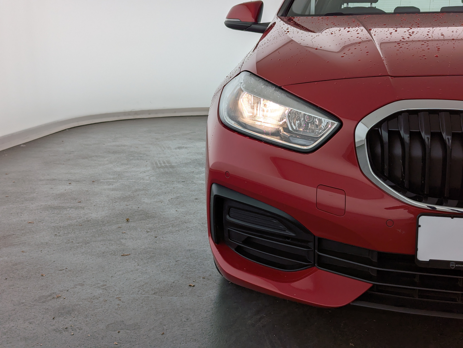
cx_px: 232
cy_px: 174
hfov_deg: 39.6
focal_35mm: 48
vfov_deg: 30.3
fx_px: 643
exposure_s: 1/584
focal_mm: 6.81
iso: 47
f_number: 1.85
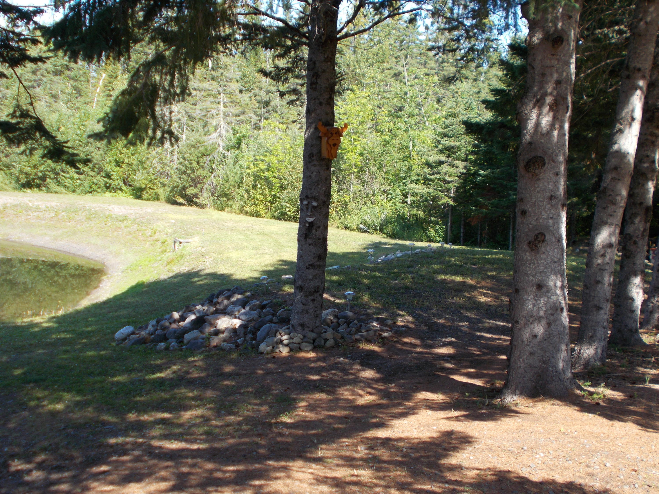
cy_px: 247
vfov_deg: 32.9
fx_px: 838
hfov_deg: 42.9
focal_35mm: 44
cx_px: 330
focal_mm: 7.9
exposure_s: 1/160
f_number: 4.2
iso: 80
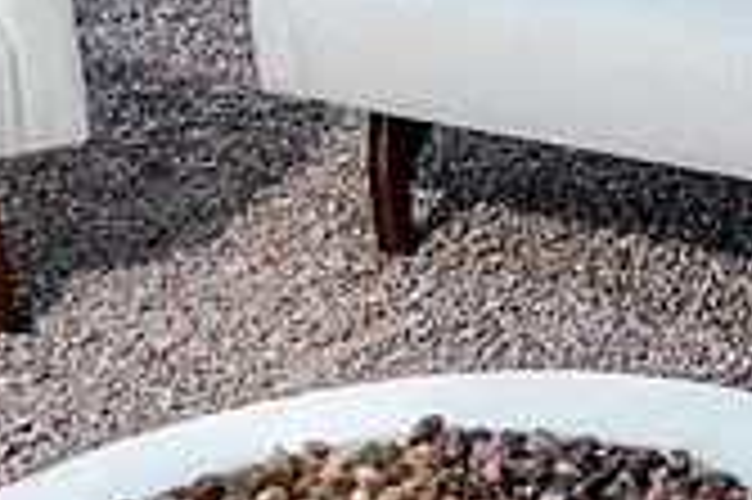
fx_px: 2462
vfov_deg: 11.6
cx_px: 1090
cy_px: 205
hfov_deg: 16.1
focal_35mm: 118
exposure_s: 1/100
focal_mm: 30
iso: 200
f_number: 5.6
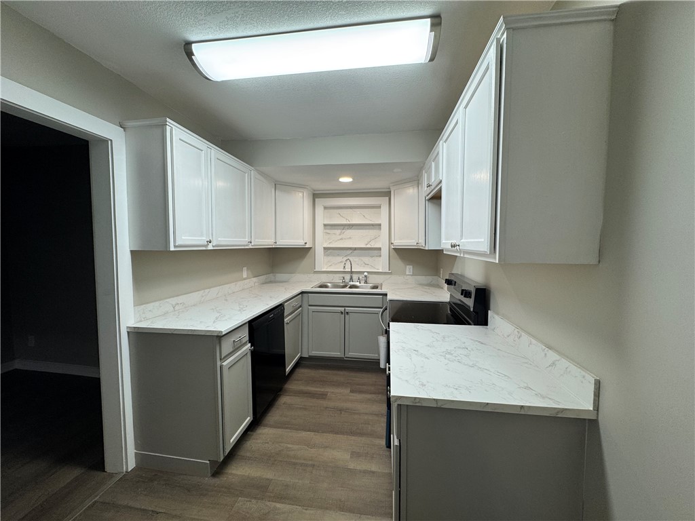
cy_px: 260
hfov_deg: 102.1
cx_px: 348
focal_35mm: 14
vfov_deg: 85.7
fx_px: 281
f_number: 2.2
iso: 100
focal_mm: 2.22
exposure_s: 1/120
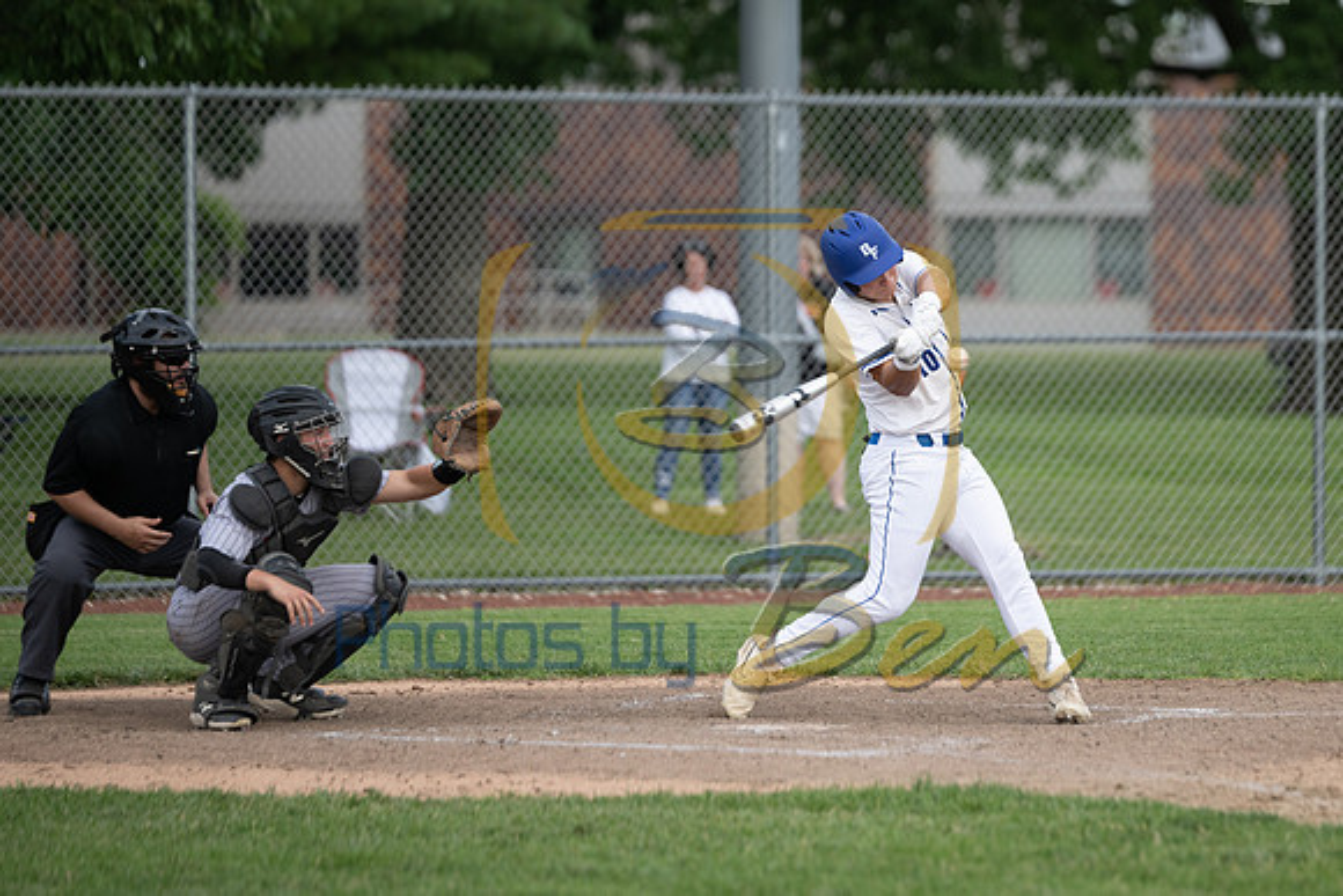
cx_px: 788
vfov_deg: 5.0
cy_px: 385
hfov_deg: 7.5
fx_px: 10180
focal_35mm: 273
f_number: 2.8
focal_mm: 200
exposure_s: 1/1600
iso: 320
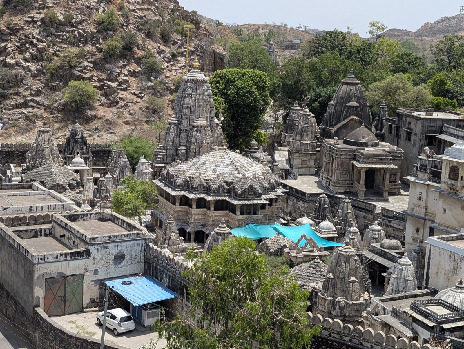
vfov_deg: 29.7
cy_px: 174
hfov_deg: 38.9
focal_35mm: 49
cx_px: 232
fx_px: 658
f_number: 1.68
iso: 22
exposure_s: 1/1087
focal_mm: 6.9
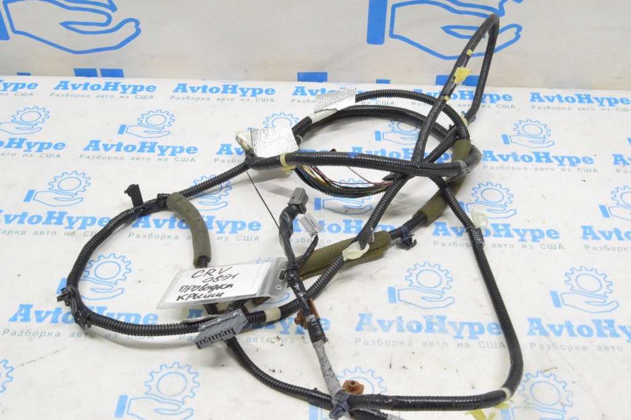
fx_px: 683
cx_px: 316
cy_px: 210
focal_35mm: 39
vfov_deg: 34.2
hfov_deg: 49.6
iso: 6400
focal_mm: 26
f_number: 20
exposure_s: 1/15
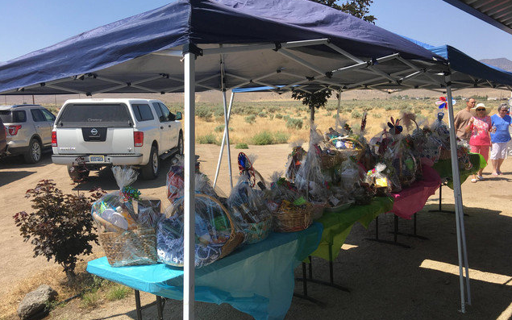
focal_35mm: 31
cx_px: 256
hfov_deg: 61.2
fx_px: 433
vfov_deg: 40.5
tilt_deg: -8.3
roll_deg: +0.2
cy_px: 182
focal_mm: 4.15
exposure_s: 1/1183
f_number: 2.2
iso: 25
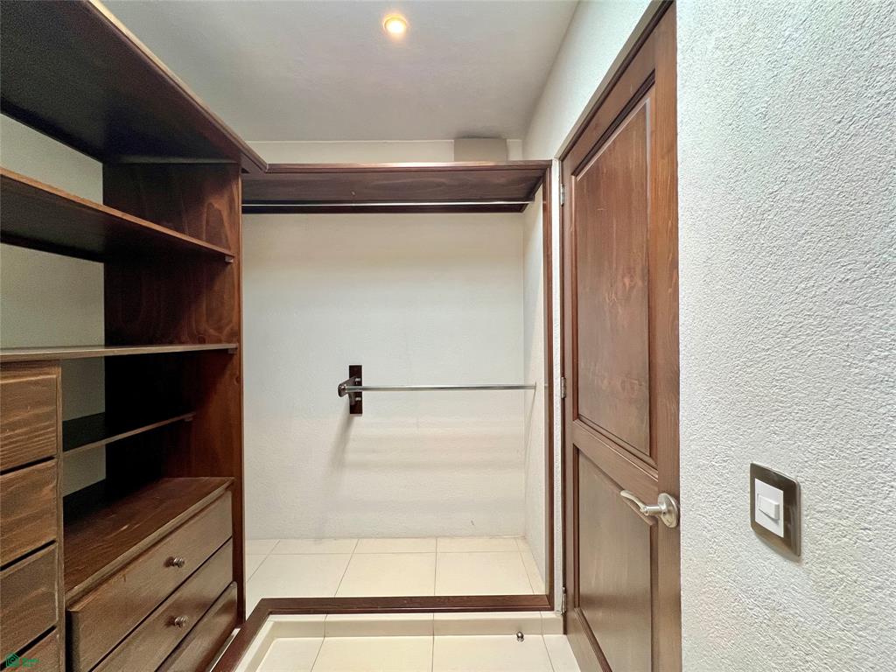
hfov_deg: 106.2
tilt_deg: -0.2
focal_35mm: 13
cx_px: 448
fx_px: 336
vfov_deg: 89.9
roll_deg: +0.1
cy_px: 336
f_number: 1.8
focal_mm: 1.57
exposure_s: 1/60
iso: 250
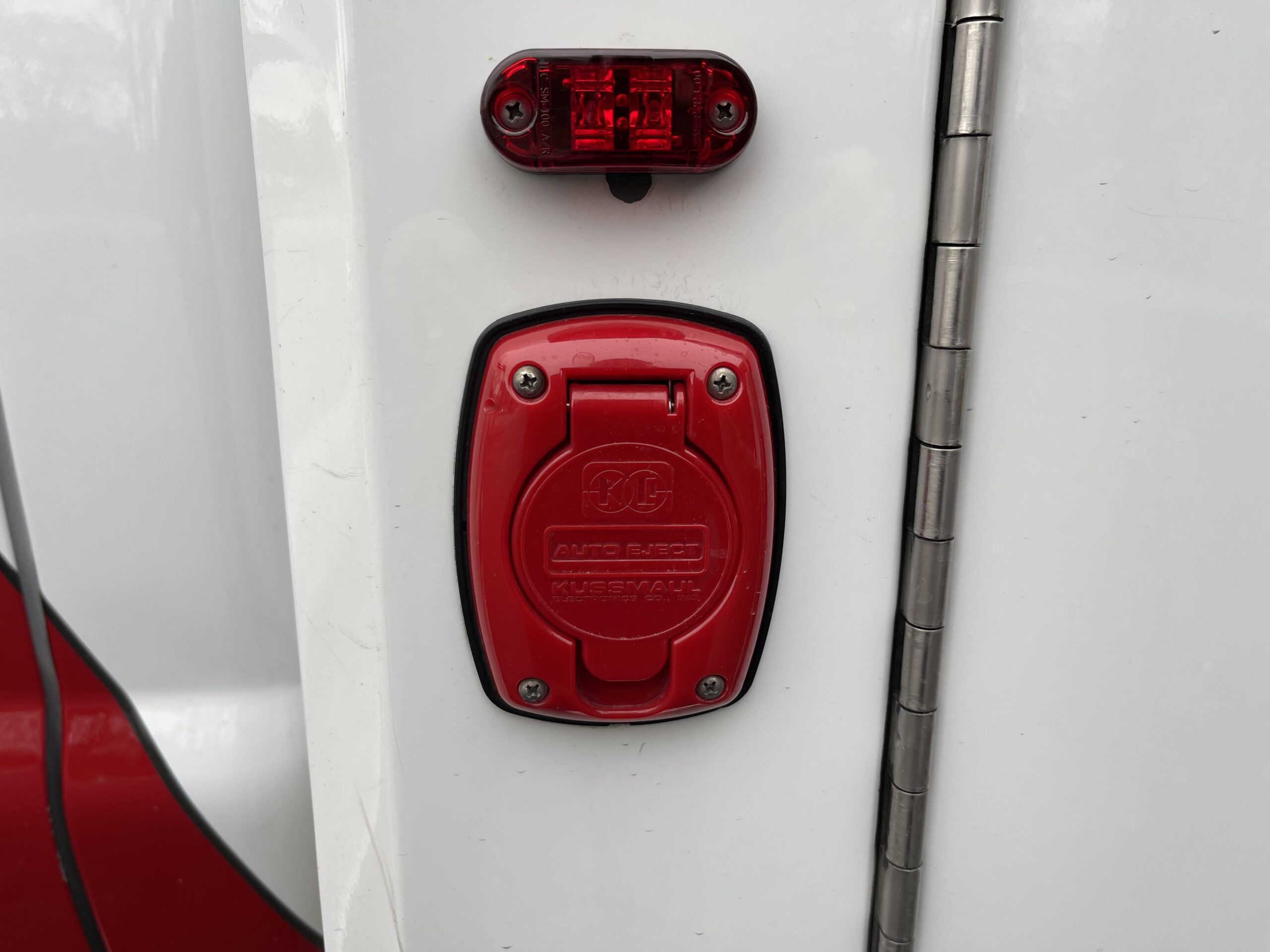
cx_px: 635
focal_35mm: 26
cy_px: 476
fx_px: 954
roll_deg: -2.6
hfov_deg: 67.3
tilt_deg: -15.3
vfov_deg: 53.1
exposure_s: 1/121
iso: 32
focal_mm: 5.1
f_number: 1.6
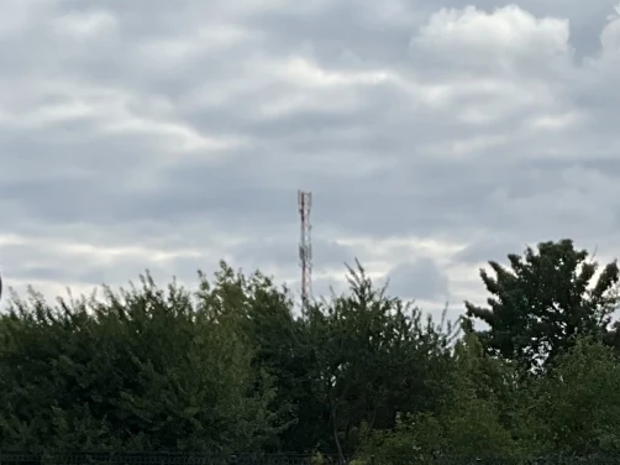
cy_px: 805
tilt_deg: -10.4
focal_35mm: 111
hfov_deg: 17.5
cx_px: 527
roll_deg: -0.2
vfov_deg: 12.3
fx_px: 1987
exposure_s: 1/855
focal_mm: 3
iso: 25
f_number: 1.8
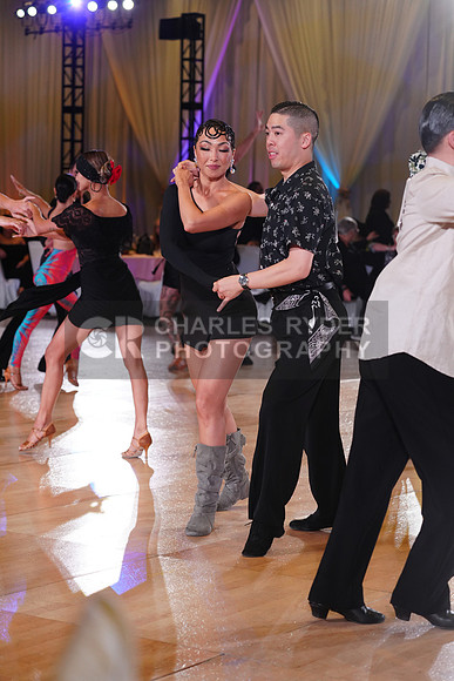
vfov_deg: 24.8
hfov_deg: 16.7
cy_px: 340
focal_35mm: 82
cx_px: 227
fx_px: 1550
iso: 1600
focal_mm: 82
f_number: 4
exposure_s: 1/400
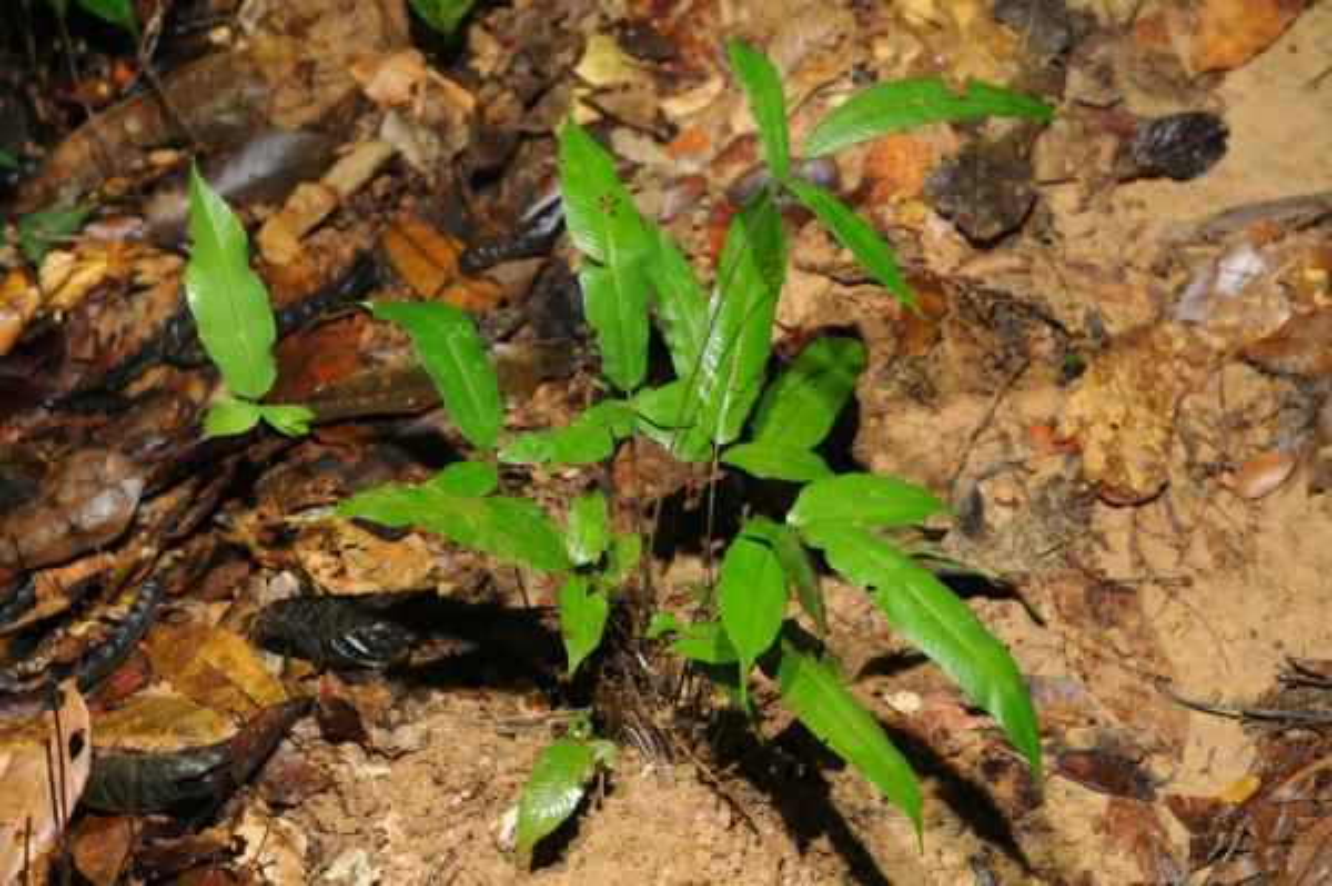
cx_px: 666
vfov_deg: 15.2
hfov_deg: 22.6
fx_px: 3327
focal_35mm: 90
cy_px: 443
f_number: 6.3
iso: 200
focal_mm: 60
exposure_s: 1/60
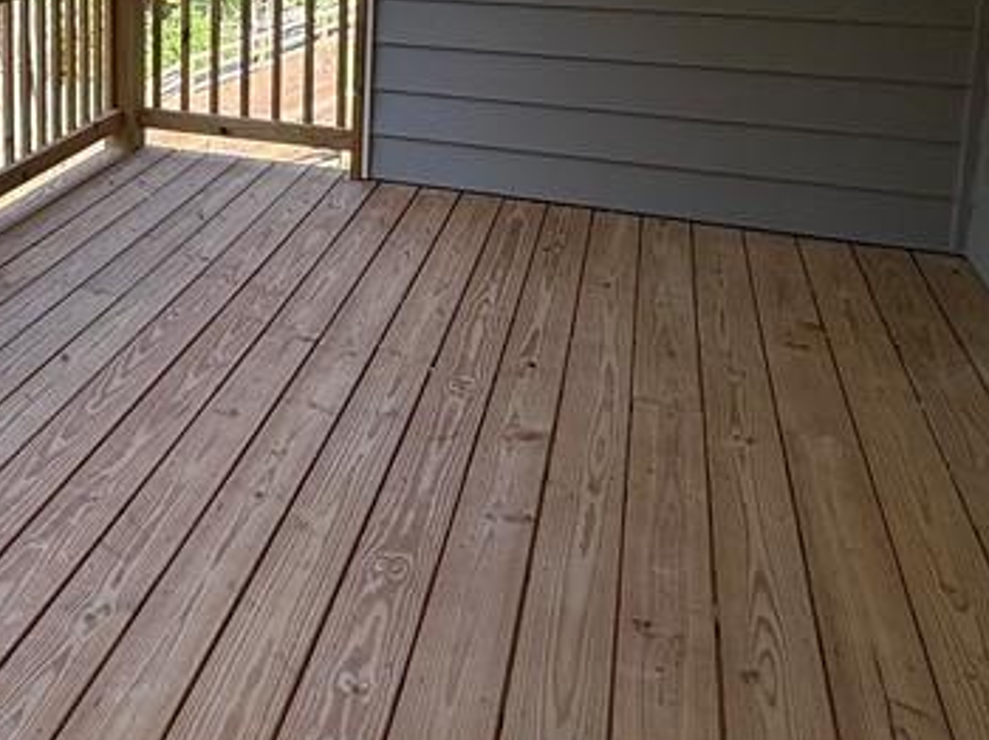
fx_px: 1171
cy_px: 6
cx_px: -45
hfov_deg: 39.2
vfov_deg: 32.4
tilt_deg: -7.3
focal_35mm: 41
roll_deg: +1.7
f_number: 2.2
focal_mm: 2.22
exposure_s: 1/282
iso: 50
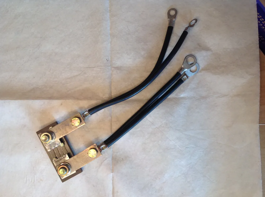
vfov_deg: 40.6
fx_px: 267
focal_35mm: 35
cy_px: 98
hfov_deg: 52.7
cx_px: 132
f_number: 2.4
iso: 50
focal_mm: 4.28
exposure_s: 1/24
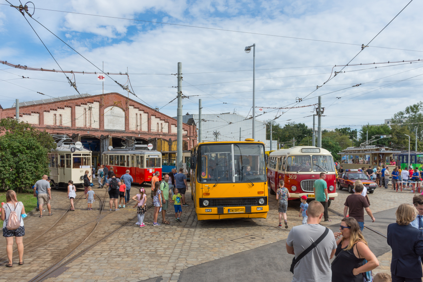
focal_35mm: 27
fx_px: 317
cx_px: 212
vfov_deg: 47.9
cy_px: 141
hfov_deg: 67.4
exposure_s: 1/320
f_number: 8
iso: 100
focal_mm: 18
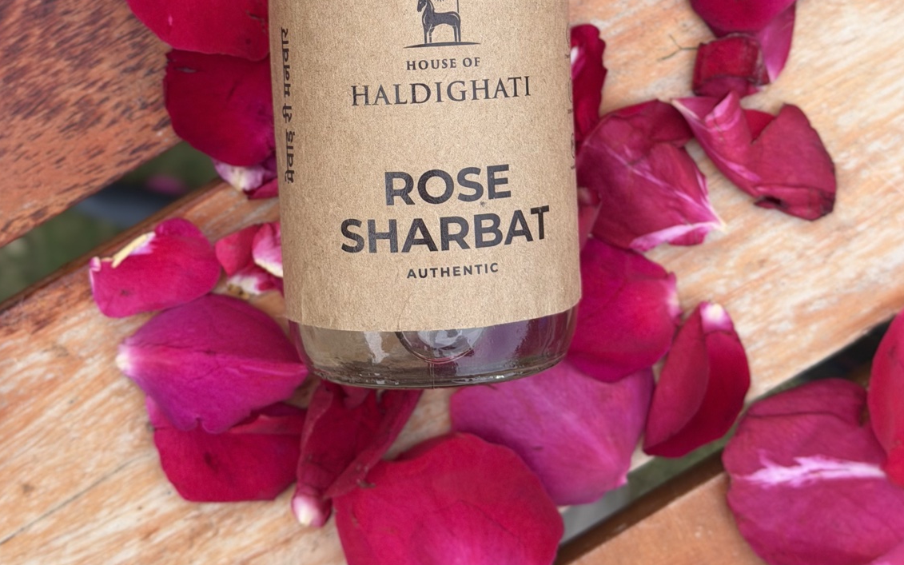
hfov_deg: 28.6
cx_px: 430
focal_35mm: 72
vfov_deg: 17.8
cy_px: 32
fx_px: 1774
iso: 64
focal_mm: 6.76
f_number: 1.78
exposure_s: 1/846
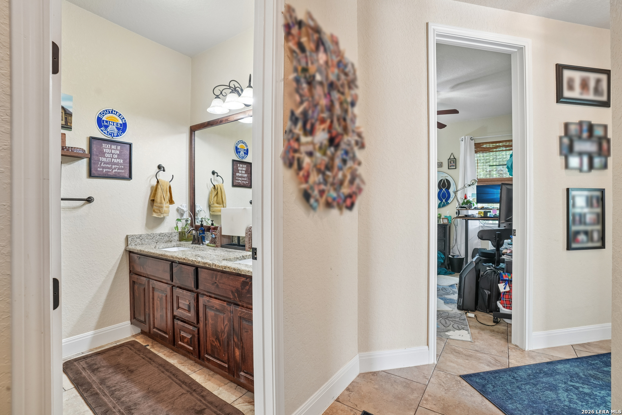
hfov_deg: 96.7
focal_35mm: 16
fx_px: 276
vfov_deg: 73.7
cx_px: 311
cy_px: 208
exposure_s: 1/8
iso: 400
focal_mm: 16
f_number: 8
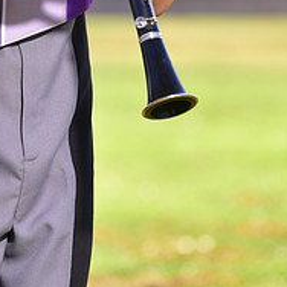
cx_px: 4
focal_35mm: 484
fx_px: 4540
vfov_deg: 3.6
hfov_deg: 3.6
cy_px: -142
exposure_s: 1/250
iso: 100
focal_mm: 185
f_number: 4.5
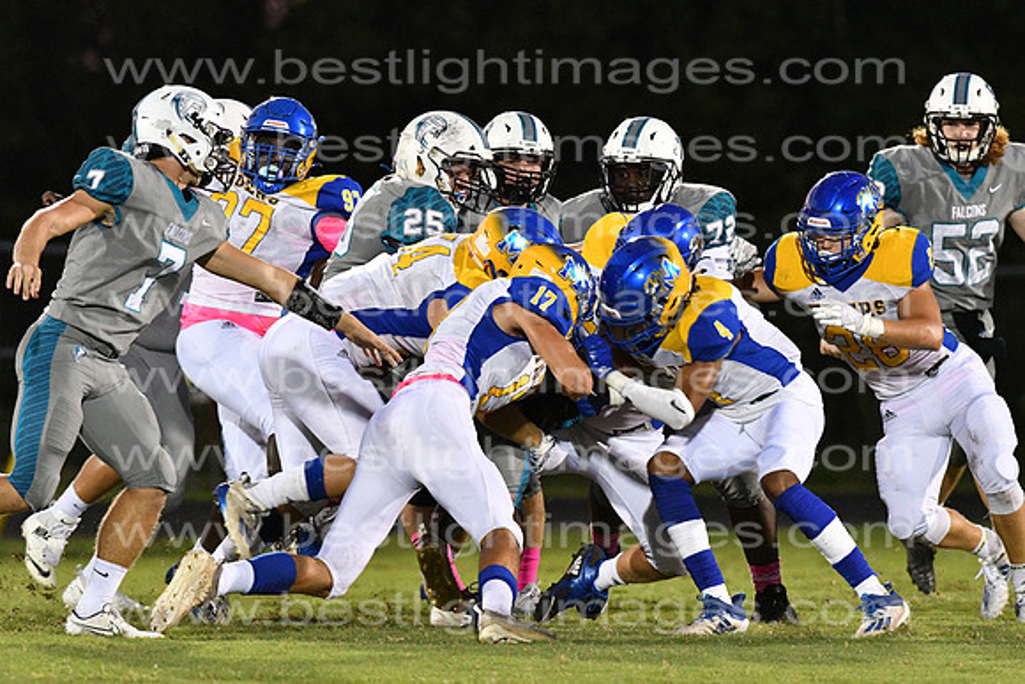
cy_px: 342
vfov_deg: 3.1
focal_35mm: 450
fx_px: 12815
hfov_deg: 4.6
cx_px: 512
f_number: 4.5
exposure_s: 1/800
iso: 8000
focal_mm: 300
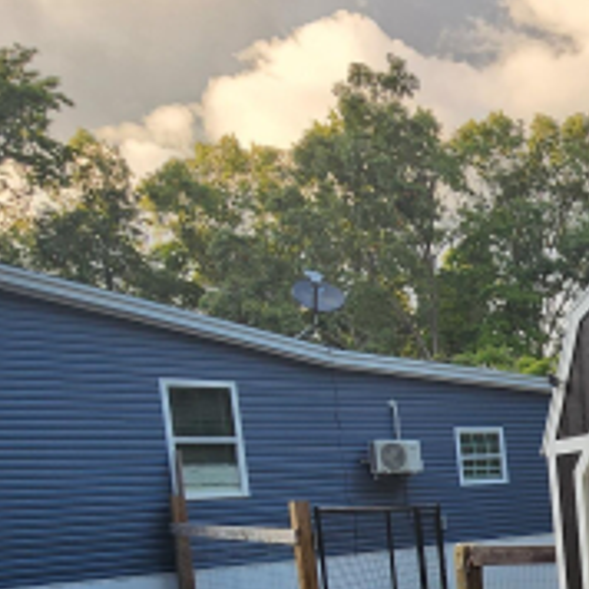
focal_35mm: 43
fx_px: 828
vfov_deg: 35.5
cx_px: 693
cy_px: 586
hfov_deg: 32.8
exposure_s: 1/177
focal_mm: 2.2
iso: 50
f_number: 2.2
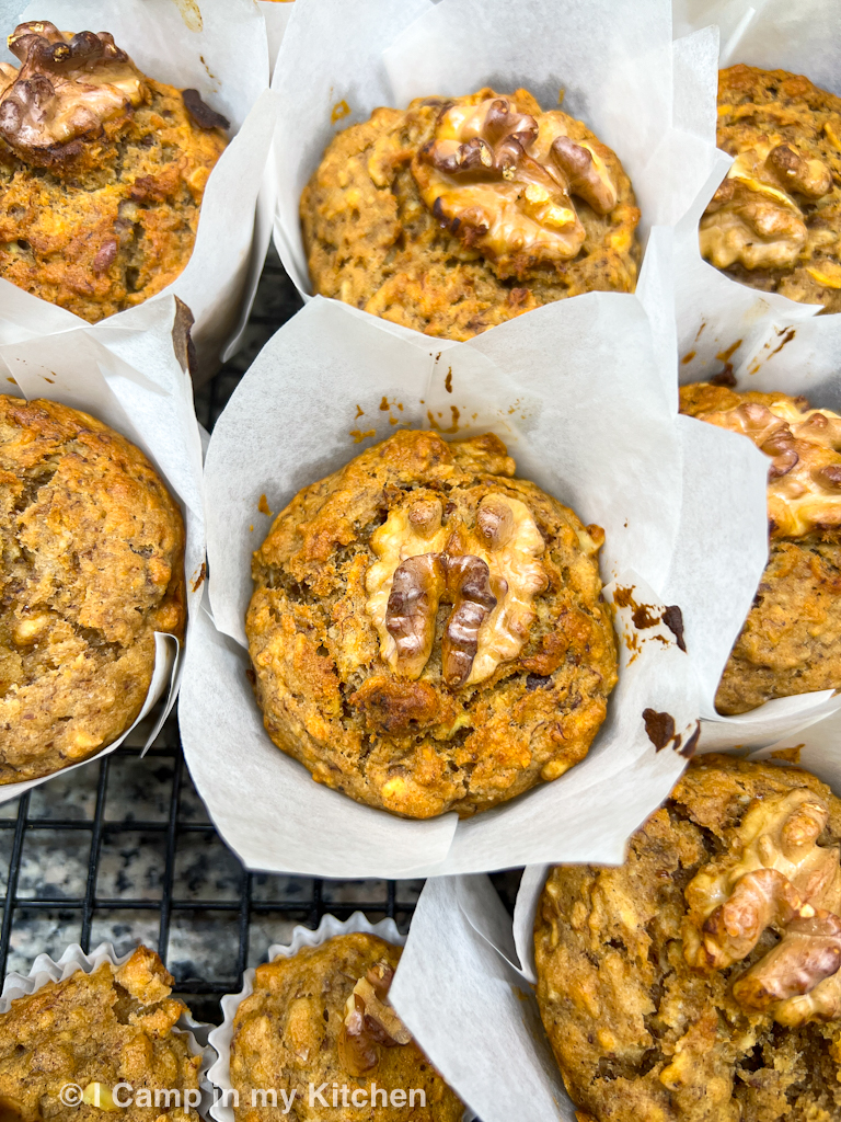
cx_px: 420
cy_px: 561
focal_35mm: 26
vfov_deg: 67.3
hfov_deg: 53.1
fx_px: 842
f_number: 1.5
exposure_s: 1/120
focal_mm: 5.7
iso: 64
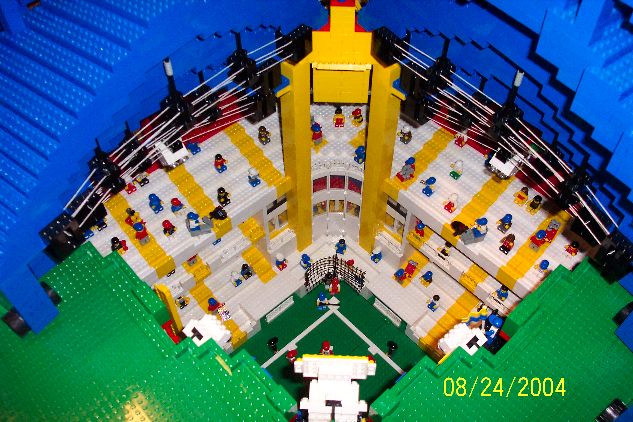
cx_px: 316
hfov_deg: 54.4
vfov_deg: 37.9
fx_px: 615
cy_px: 211
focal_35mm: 35
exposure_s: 1/30
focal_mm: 7.5
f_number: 2.8
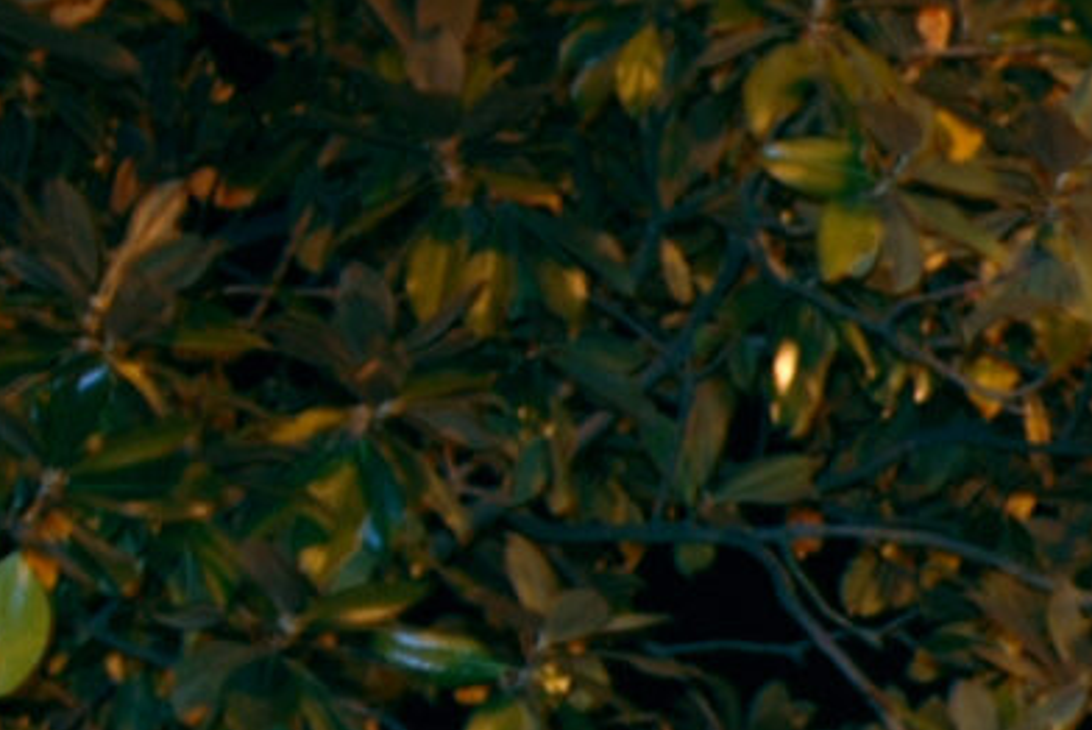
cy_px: 926
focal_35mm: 132
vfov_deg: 10.2
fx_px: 4007
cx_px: 2190
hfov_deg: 13.3
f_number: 3.5
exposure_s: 1/2.5
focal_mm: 18
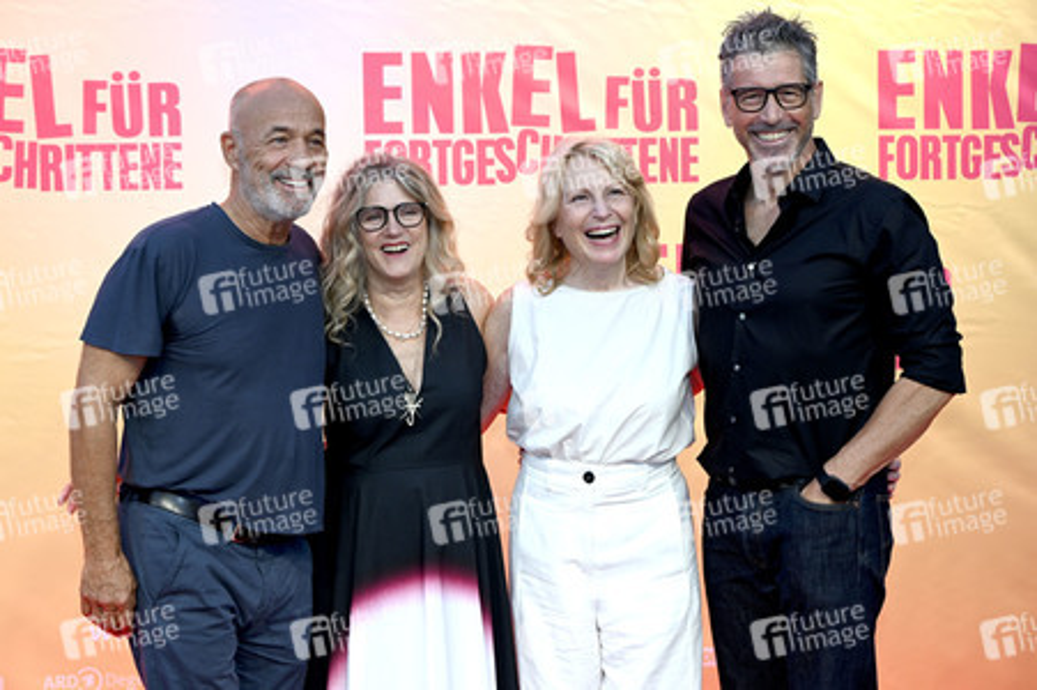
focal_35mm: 62
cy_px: 345
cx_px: 518
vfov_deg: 21.9
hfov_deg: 32.4
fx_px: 1785
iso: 800
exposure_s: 1/200
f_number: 6
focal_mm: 62
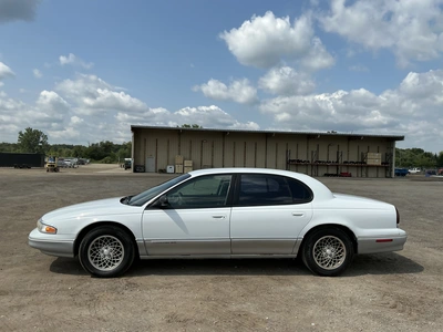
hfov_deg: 63.4
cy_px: 166
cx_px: 222
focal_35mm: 28
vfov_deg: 49.7
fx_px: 358
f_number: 1.8
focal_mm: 3
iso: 25
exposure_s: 1/2959
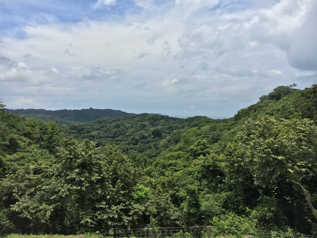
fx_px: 266
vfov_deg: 48.2
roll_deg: -1.5
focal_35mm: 29
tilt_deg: +0.0
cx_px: 158
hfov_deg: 61.7
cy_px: 119
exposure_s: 1/2747
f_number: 2.2
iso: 25
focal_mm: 4.15
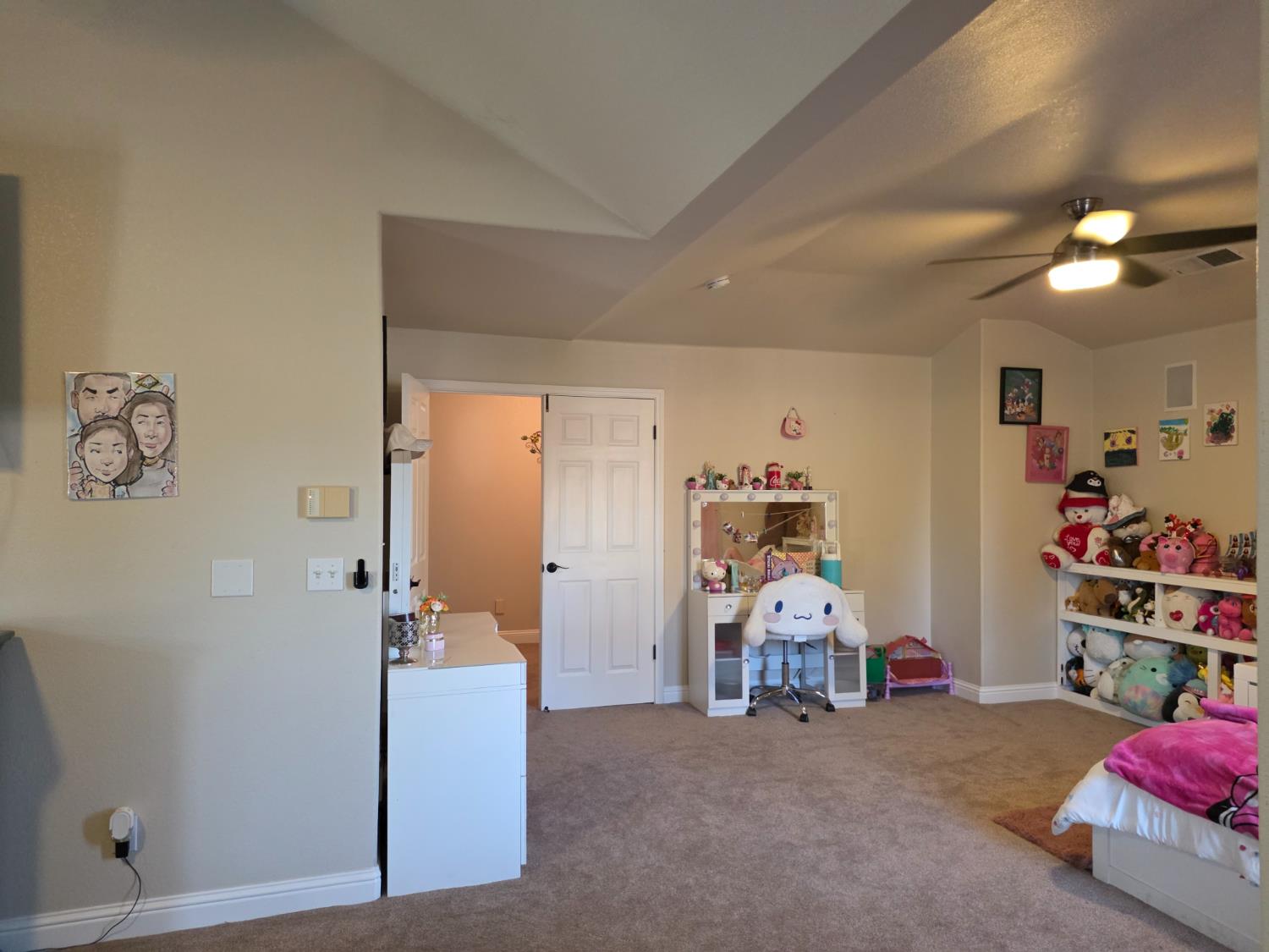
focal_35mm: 23
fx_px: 843
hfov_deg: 73.9
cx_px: 634
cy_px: 476
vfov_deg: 58.9
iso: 1000
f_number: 1.7
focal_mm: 6.25
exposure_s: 1/120
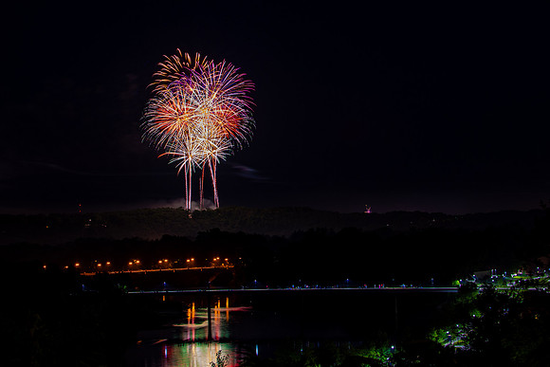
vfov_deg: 20.7
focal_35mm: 66
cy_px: 138
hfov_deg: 30.7
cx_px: 275
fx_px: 1002
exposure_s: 10
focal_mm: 35
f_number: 6.3
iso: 125
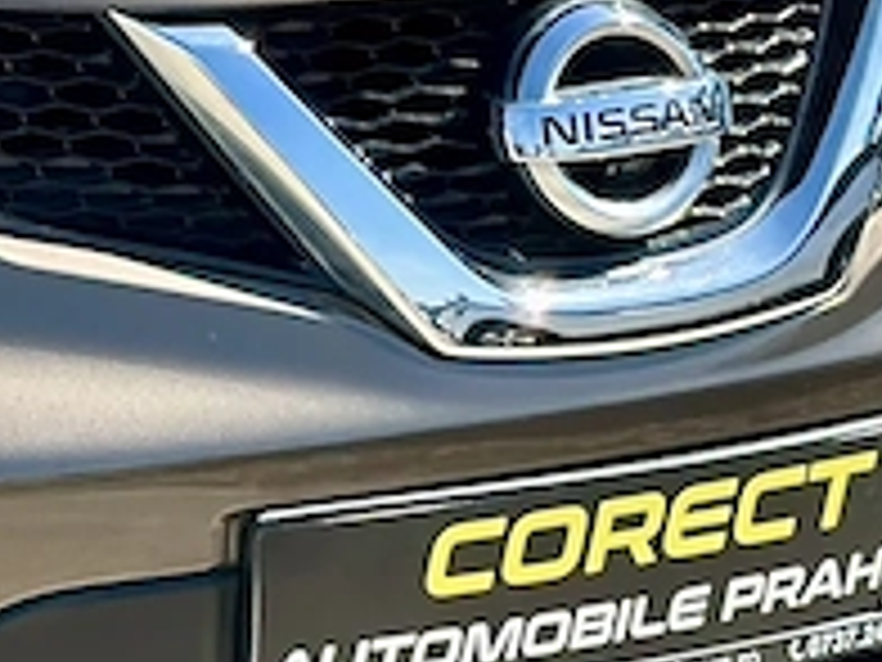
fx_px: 6242
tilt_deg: -11.1
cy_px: -41
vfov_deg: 6.0
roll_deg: +0.4
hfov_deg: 7.9
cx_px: -495
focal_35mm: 245
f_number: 1.78
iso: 100
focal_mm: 6.86
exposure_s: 1/2597
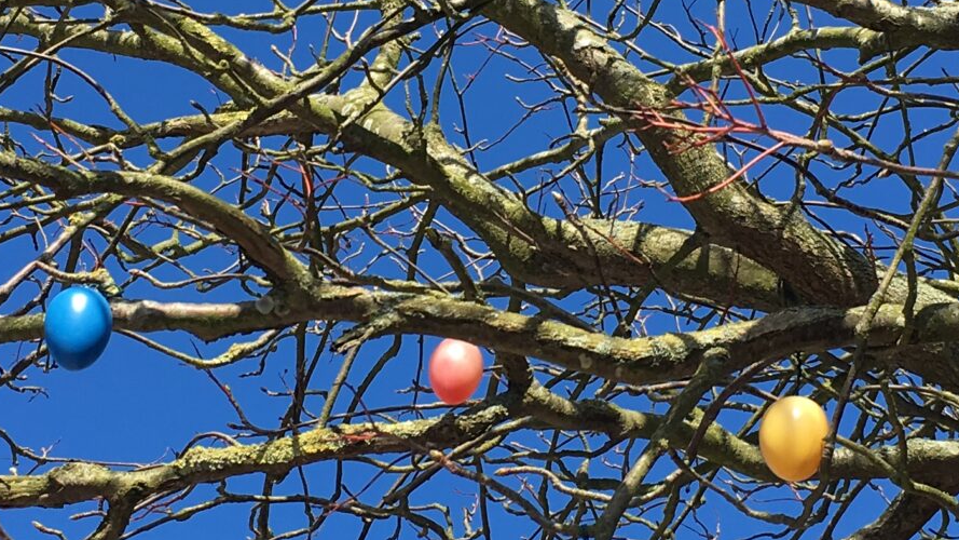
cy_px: 179
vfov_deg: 13.3
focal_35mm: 91
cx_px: 423
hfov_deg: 23.4
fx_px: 2314
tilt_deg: +45.7
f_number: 2.2
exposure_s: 1/836
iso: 25
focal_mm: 4.15
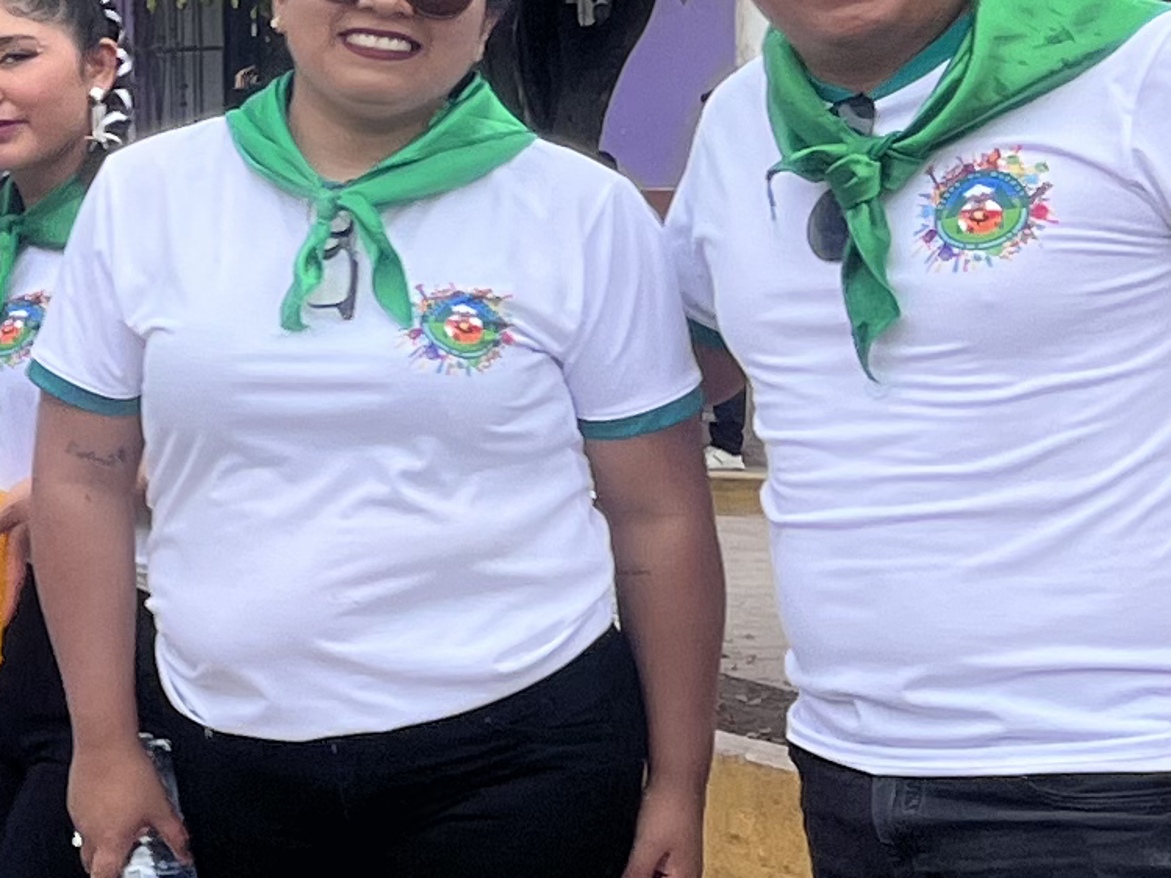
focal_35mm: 140
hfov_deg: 11.7
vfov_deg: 10.5
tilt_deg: +1.0
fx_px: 4737
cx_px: -1590
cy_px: 50
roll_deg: -1.0
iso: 50
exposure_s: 1/1372
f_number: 1.6
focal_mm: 5.1
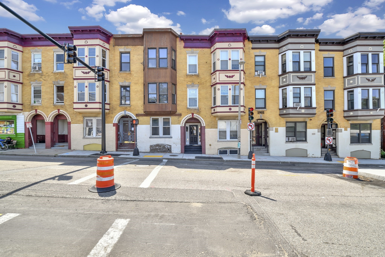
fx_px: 160
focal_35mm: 15
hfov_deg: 100.4
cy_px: 128
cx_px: 192
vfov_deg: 77.3
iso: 100
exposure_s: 1/30
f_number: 16
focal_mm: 15
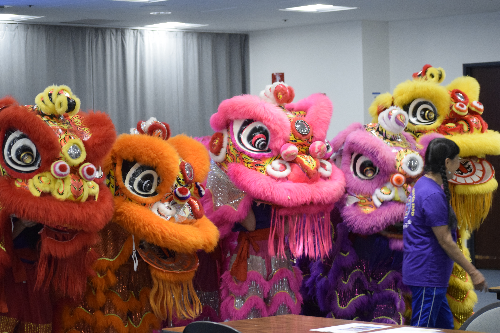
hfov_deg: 19.5
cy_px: 166
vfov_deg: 13.0
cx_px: 250
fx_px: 1458
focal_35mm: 105
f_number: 4.5
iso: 3200
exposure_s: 1/80
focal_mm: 70
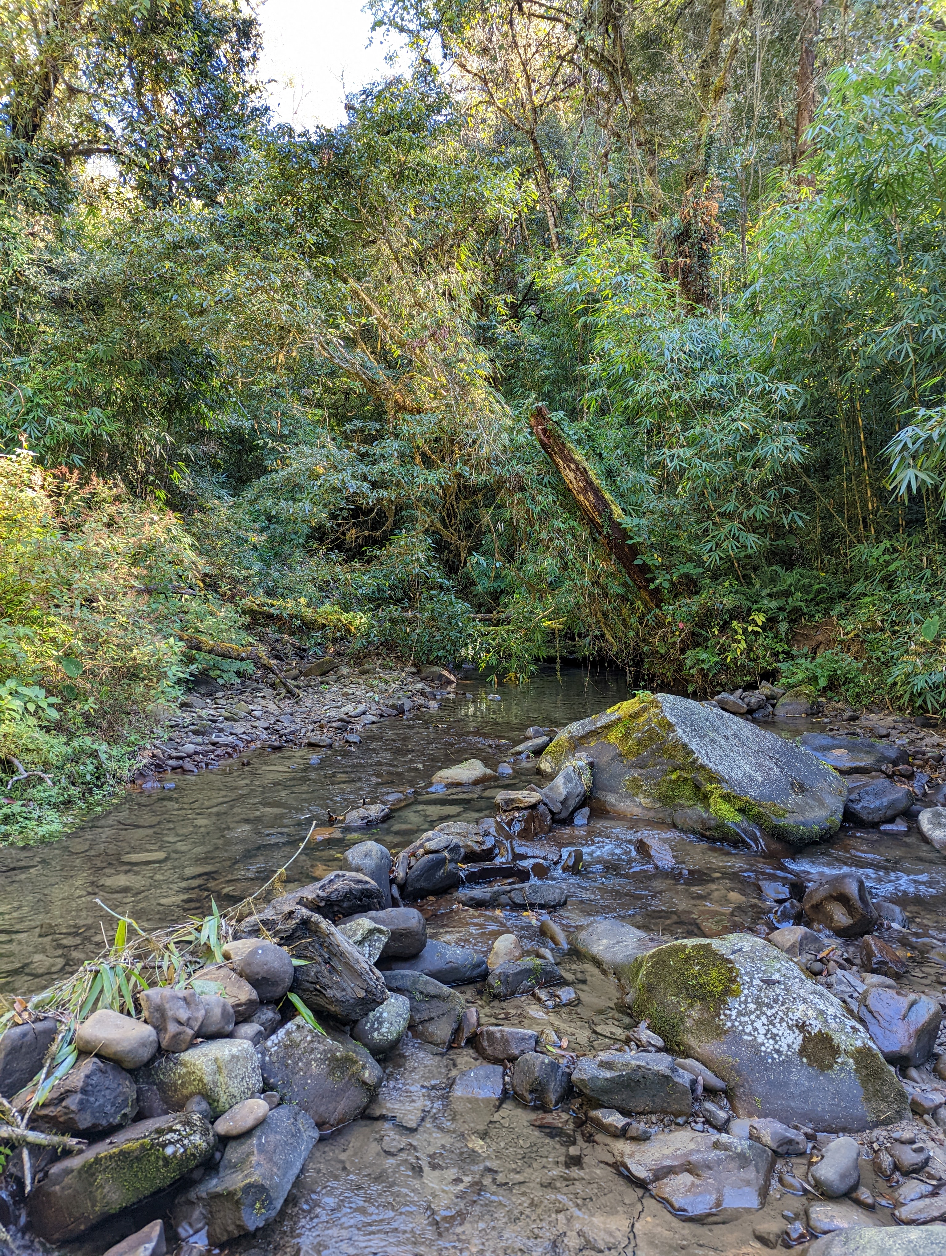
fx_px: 872
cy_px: 628
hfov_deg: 56.9
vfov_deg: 71.5
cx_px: 473
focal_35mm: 24
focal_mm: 6.81
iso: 46
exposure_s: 1/47.2
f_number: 1.85
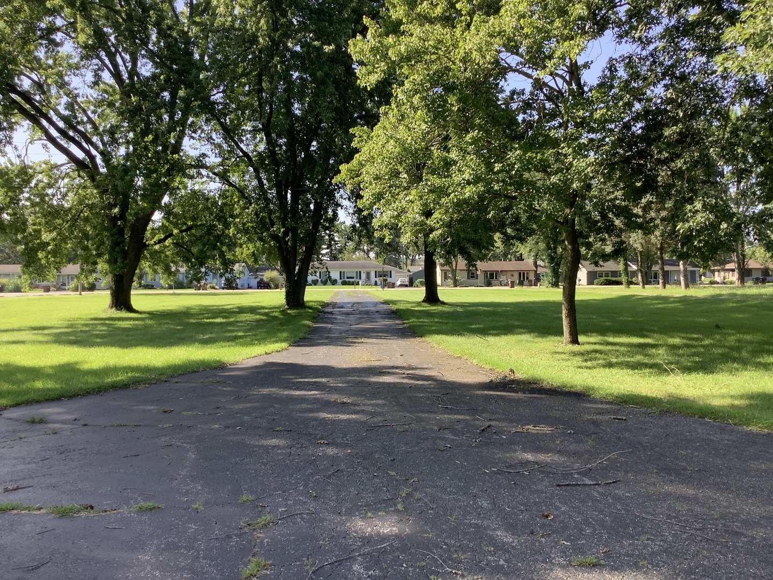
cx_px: 386
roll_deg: -0.3
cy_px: 290
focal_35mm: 31
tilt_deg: -3.6
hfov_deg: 58.4
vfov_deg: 45.4
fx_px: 692
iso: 25
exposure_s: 1/208
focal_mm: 3.3
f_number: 2.4
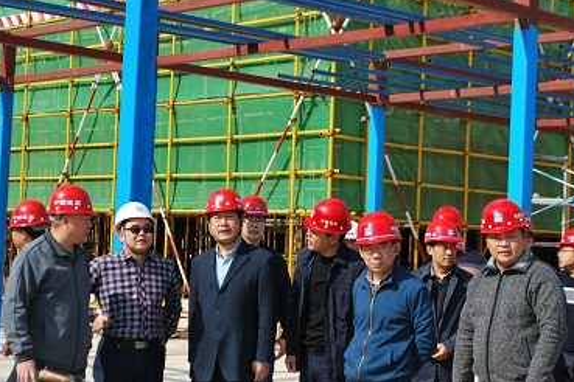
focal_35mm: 78
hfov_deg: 26.0
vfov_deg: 17.5
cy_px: 176
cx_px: 282
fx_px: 1244
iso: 100
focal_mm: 48
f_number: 8
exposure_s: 1/250
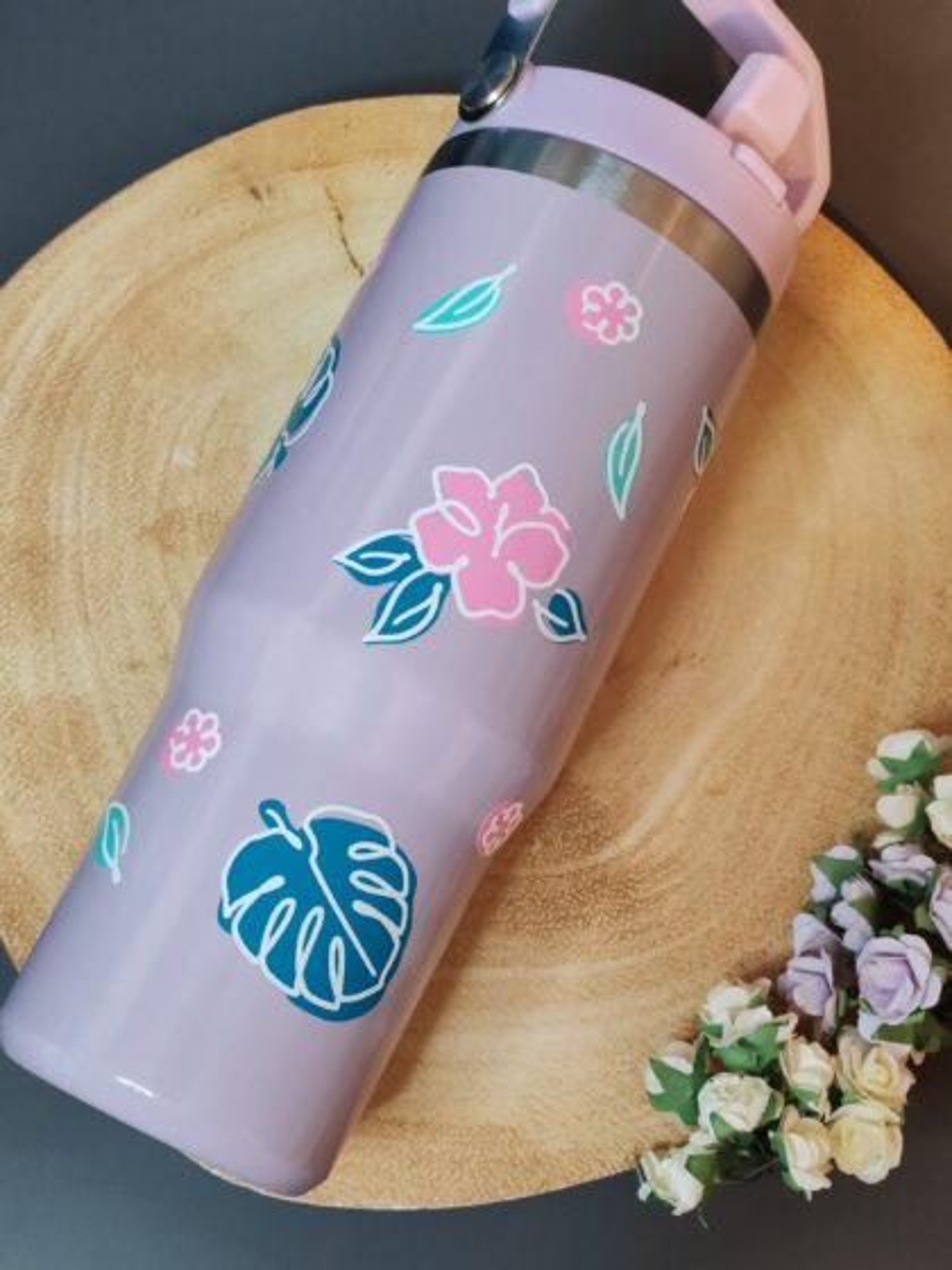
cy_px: 635
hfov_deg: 27.0
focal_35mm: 54
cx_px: 476
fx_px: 1980
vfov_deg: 35.5
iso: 2000
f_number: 1.9
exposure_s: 1/50
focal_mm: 6.12
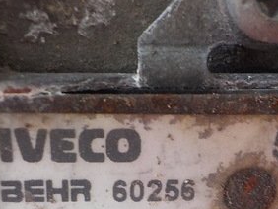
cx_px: 213
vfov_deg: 21.2
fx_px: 547
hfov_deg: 28.1
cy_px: 186
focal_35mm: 68
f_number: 3.3
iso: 400
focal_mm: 4.1
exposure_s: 1/30
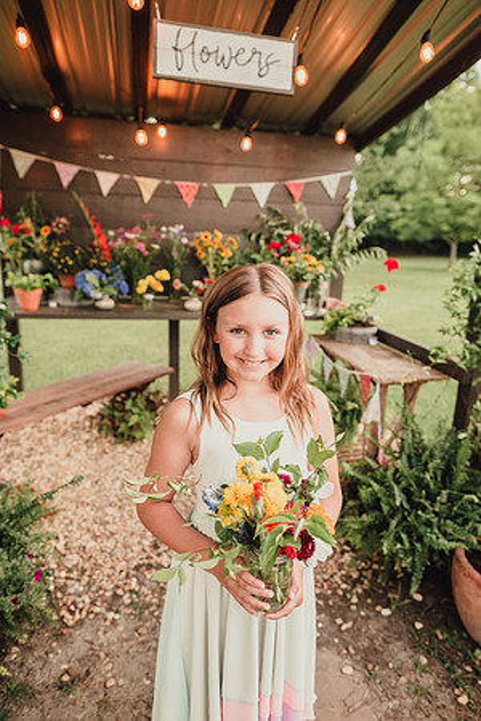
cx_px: 240
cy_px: 360
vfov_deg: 73.7
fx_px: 481
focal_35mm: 24
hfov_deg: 53.1
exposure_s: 1/200
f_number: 2.8
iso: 320
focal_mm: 24
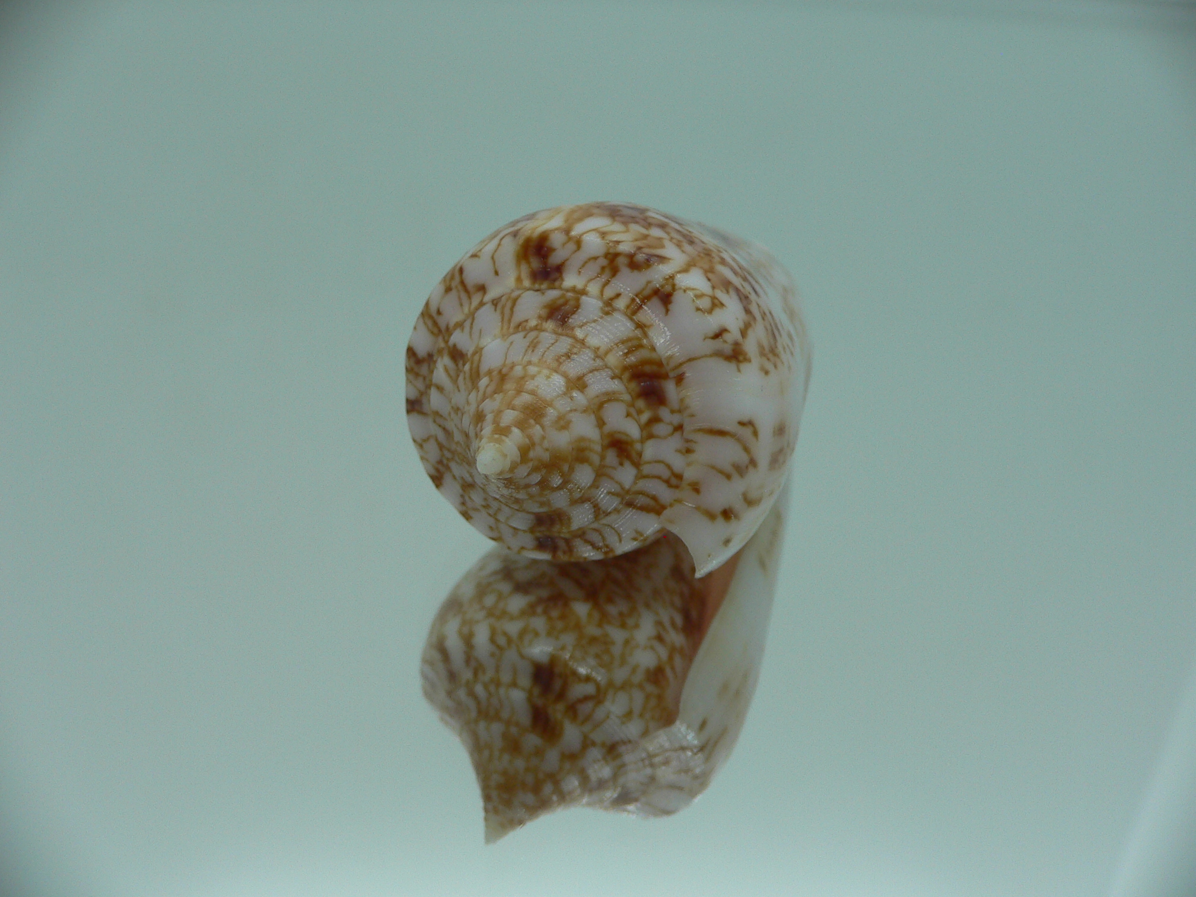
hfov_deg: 52.6
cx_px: 598
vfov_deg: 40.7
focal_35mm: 35
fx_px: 1209
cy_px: 448
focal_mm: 4.6
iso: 80
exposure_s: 1/60
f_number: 2.8
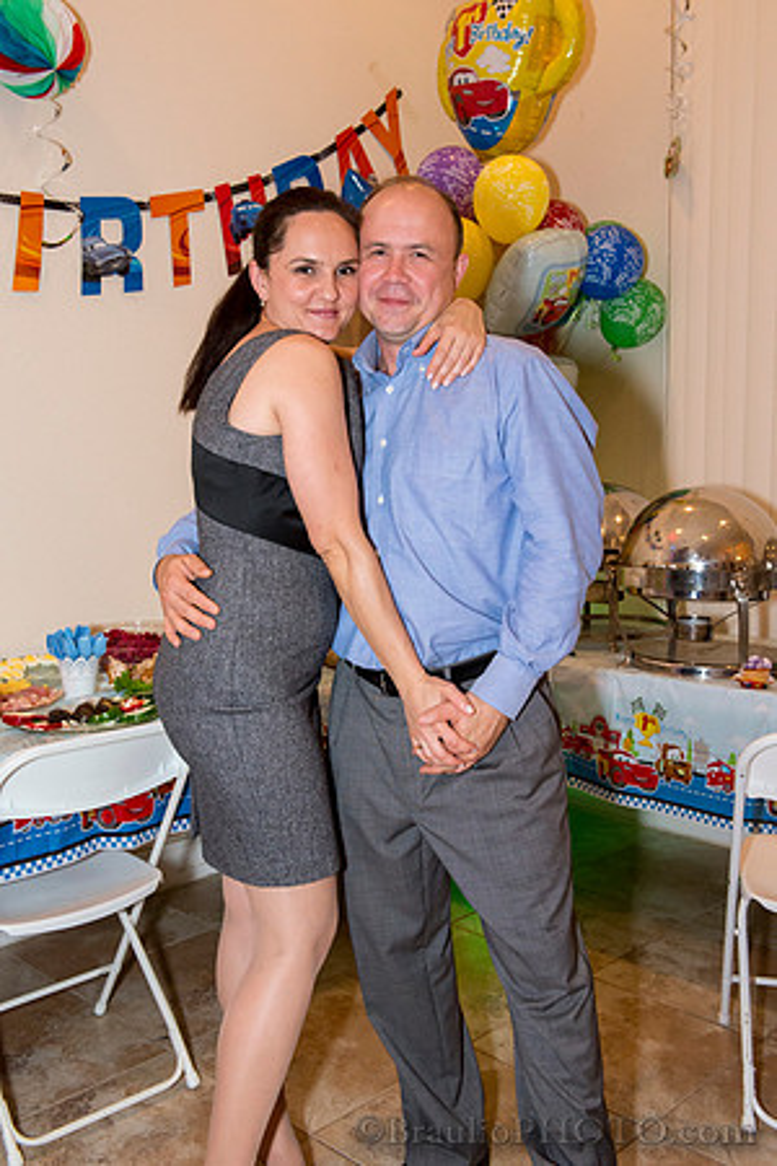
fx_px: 1165
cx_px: 388
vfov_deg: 53.1
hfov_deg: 36.9
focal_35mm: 36
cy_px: 583
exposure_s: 1/200
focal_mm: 36
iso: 4000
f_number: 7.1
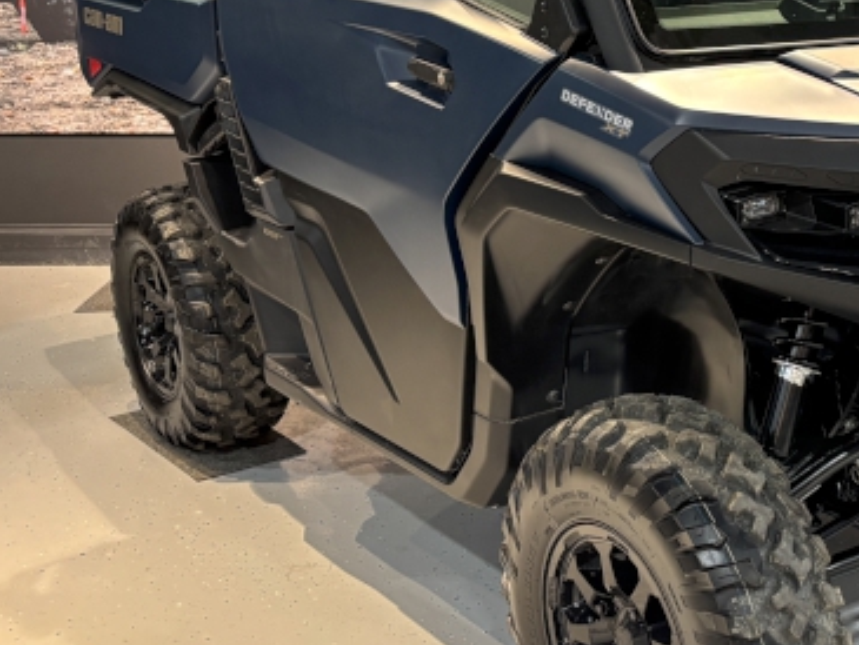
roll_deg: +0.0
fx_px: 1415
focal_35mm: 57
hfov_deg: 32.4
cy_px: 266
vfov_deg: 25.6
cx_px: 737
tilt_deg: -15.0
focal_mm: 5.96
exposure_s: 1/60
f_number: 1.6
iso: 320
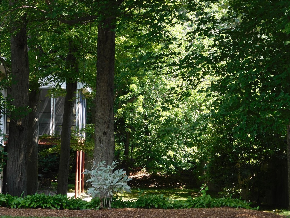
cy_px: 109
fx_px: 595
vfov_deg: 20.7
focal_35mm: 71
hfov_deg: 27.4
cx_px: 145
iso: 125
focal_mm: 12.6
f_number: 4.3
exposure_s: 1/80
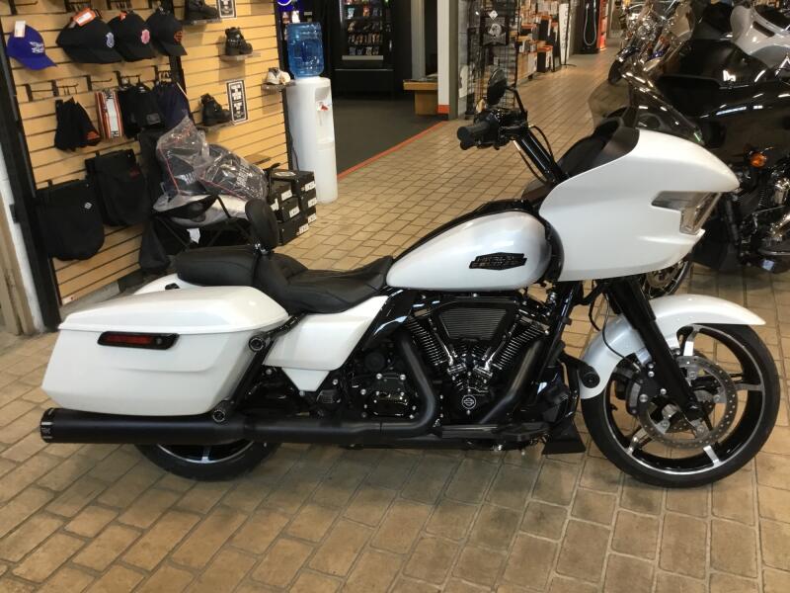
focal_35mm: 31
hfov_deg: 58.4
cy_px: 296
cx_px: 395
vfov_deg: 45.4
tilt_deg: -21.8
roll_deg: +1.3
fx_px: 707
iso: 64
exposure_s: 1/30
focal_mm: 3.3
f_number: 2.4
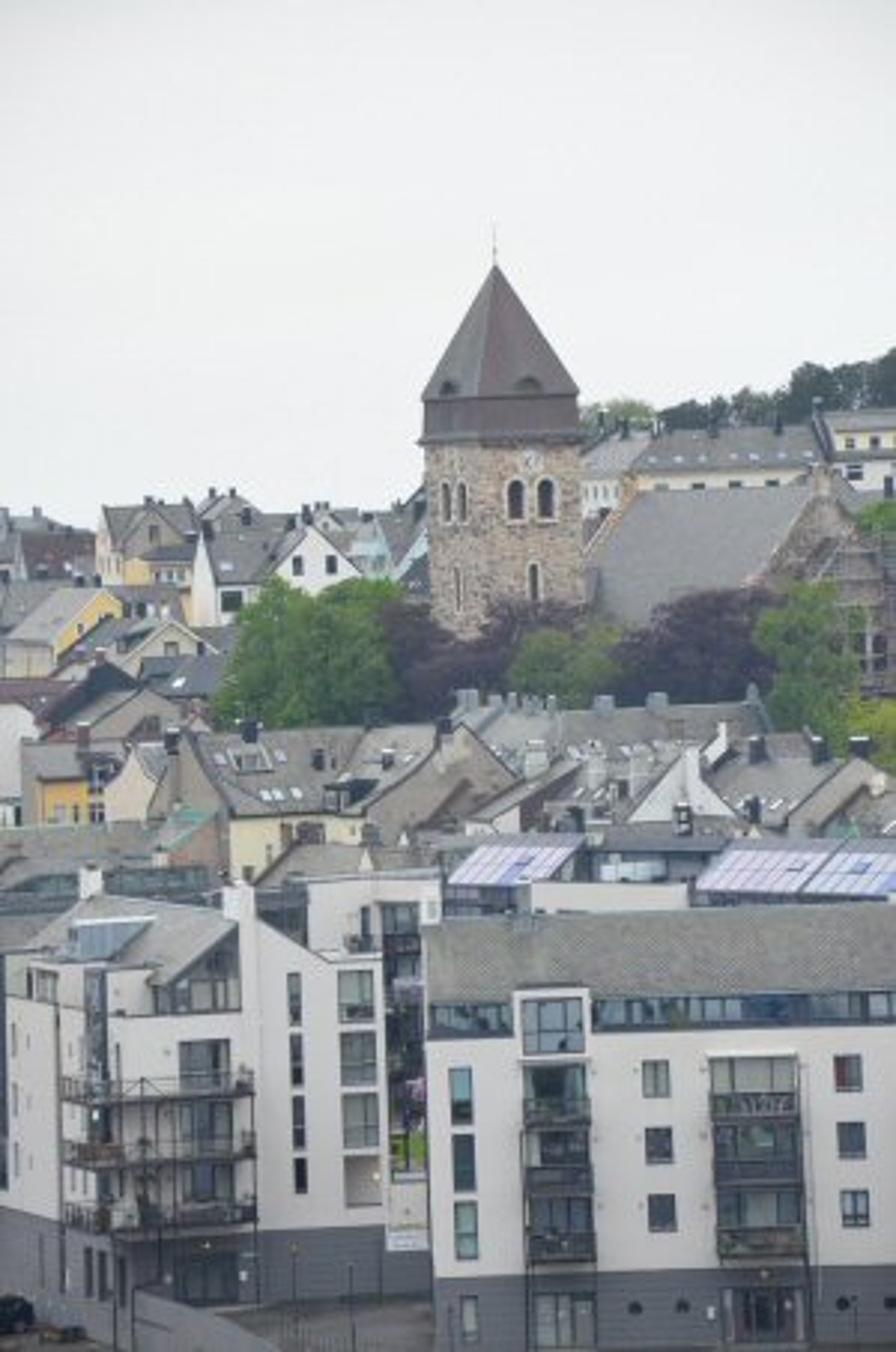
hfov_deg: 6.5
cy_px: 676
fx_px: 7876
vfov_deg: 9.8
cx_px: 448
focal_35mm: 210
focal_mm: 140
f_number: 9
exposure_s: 1/400
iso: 1600
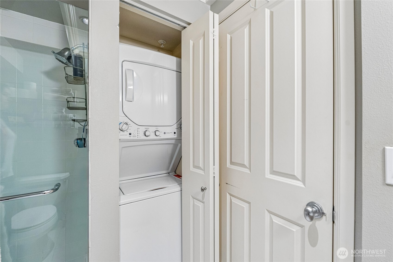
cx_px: 196
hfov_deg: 100.4
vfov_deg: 77.3
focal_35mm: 15
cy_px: 131
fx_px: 164
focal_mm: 10
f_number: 9
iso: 250
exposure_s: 1/3.33
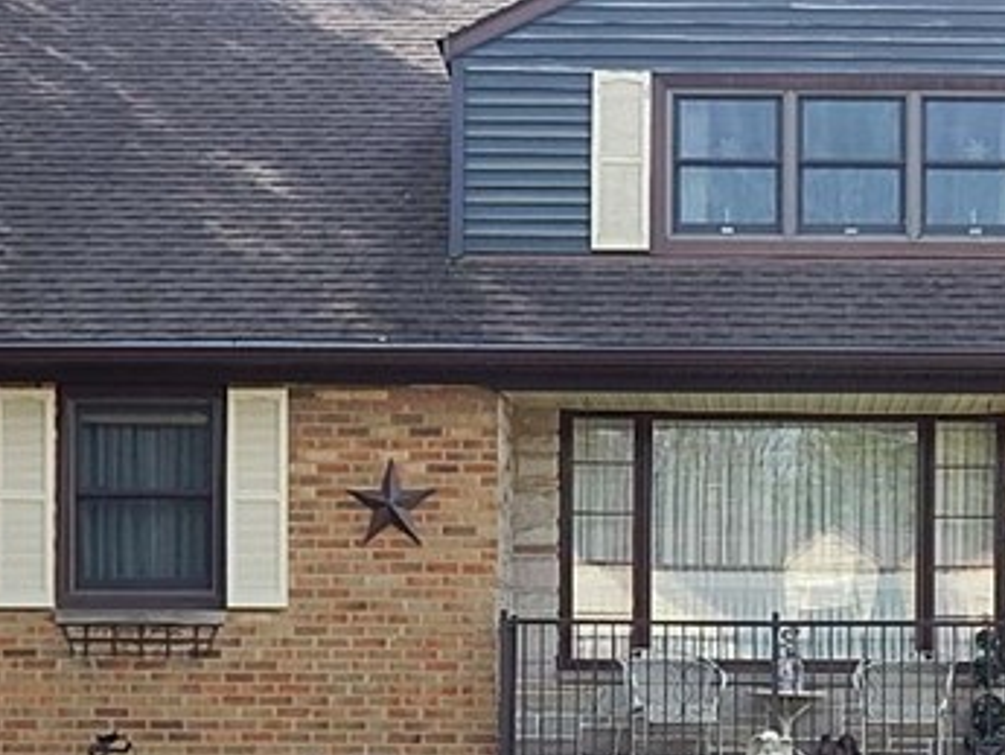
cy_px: 790
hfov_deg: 19.2
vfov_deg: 14.4
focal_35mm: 101
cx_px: 813
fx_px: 2933
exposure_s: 1/320
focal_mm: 6.1
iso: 125
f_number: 3.3
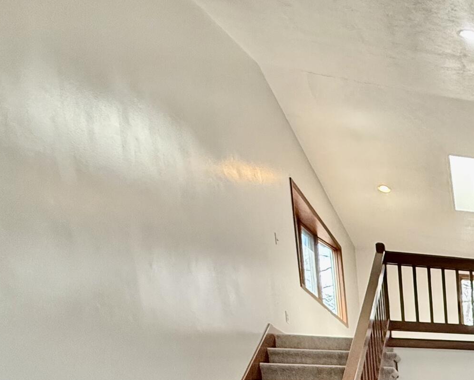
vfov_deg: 28.5
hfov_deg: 29.6
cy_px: 518
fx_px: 575
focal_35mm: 41
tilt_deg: -7.3
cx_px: 689
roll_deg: +1.0
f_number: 2.2
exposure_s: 1/120
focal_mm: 2.22
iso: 320
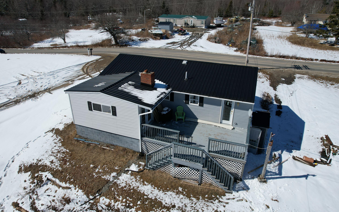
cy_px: 98
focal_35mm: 23
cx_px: 173
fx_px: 212
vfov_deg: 52.9
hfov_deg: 77.2
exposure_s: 1/4000
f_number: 2.8
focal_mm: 8.38
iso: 110
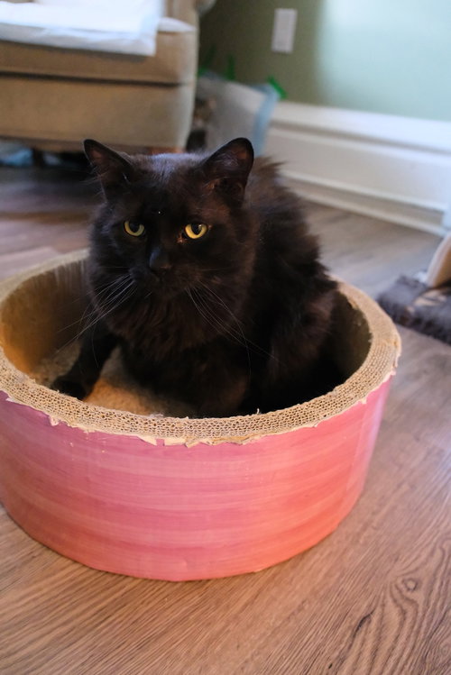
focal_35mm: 27
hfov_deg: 48.0
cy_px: 338
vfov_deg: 67.4
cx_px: 226
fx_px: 507
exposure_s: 1/120
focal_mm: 18
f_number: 2.8
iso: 12800
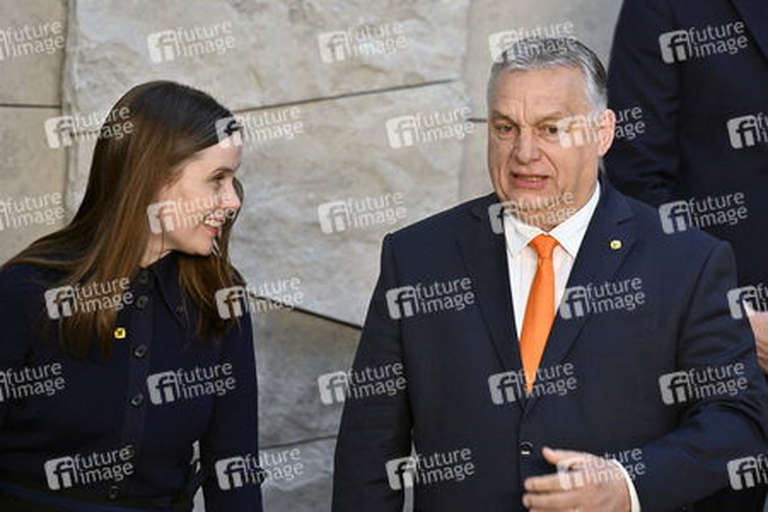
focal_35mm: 200
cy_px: 256
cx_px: 384
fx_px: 4266
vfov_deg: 6.9
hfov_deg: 10.3
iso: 400
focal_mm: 200
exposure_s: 1/400
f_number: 2.8
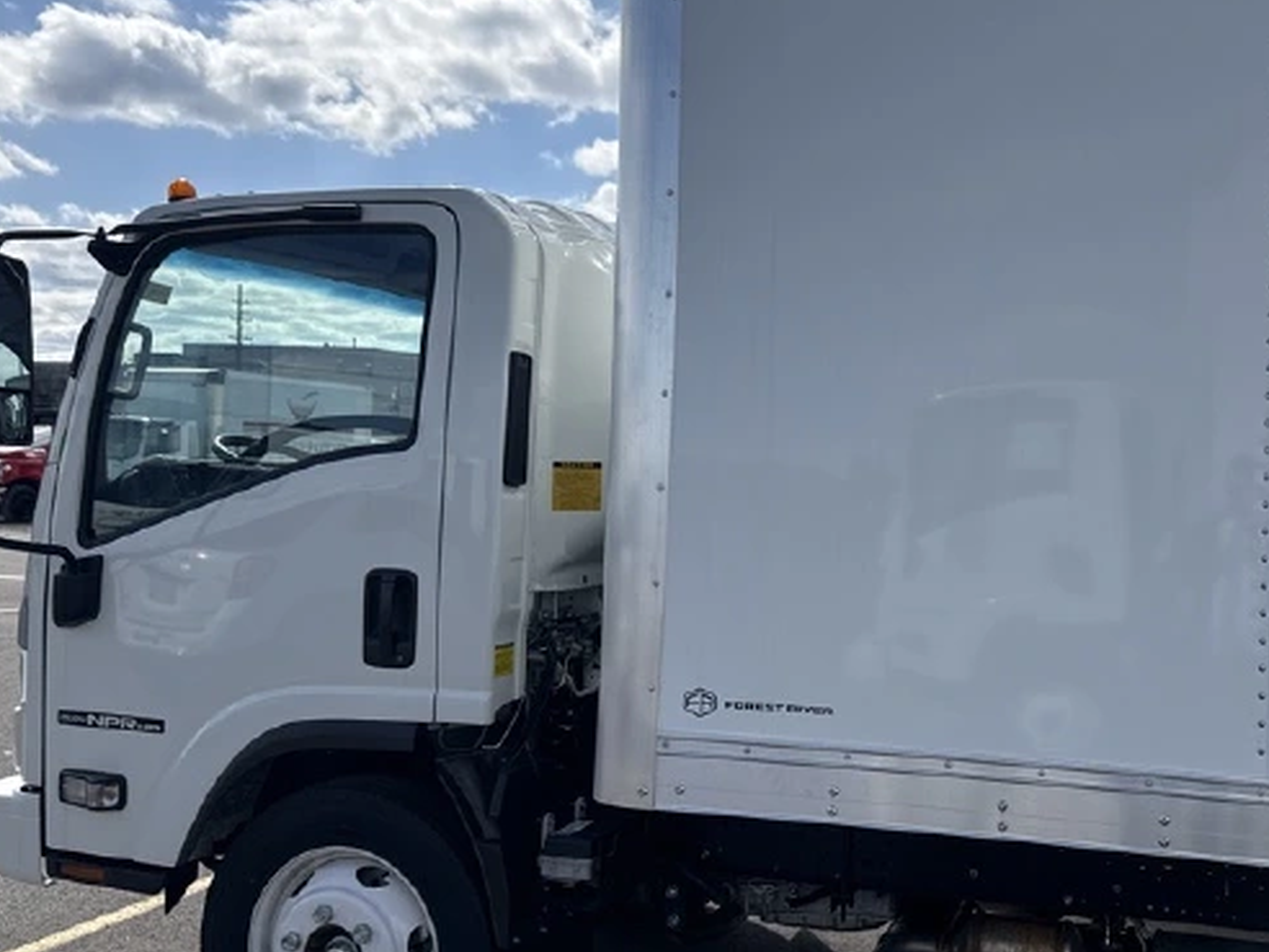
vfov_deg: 36.8
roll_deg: -2.0
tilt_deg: +0.2
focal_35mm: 39
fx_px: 1430
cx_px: 892
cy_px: 449
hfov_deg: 46.7
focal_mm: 6.76
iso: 80
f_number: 1.78
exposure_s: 1/6173
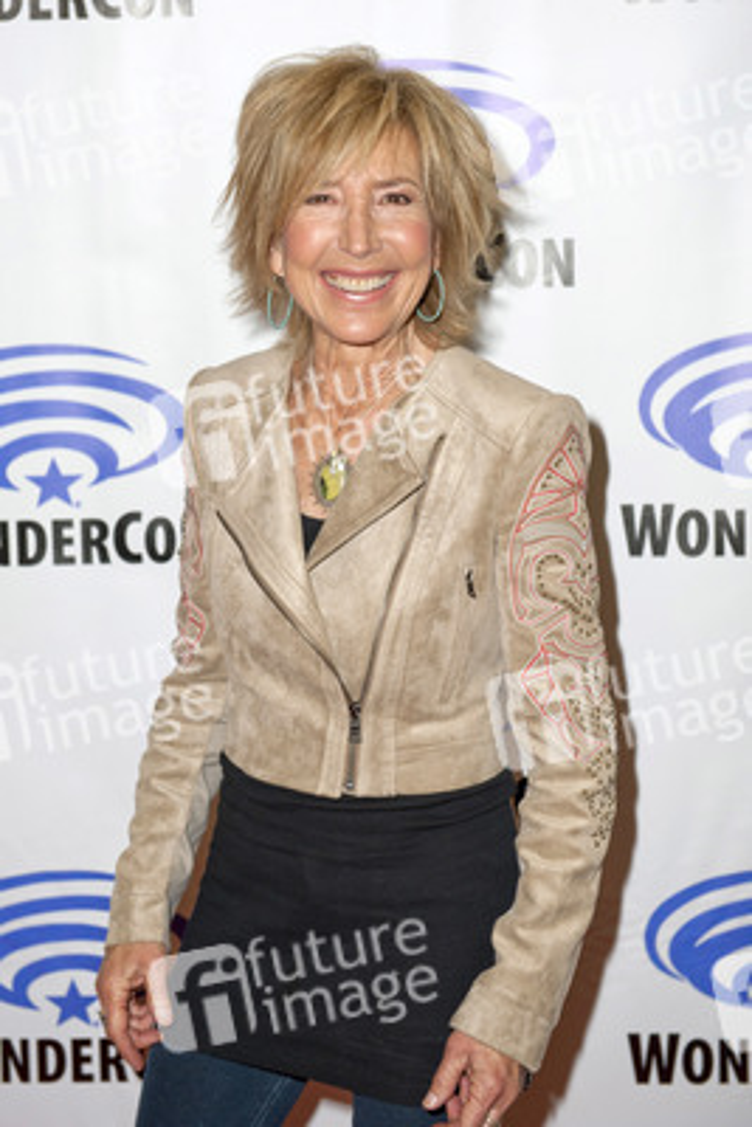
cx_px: 376
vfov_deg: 34.5
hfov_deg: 23.4
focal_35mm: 58
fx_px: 1816
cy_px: 564
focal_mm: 58
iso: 400
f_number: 4
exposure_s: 1/400
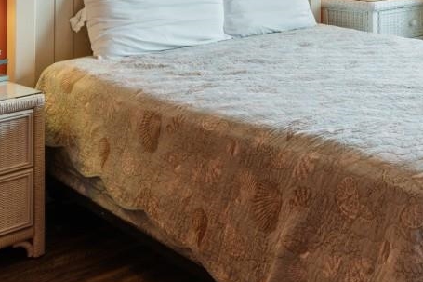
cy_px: -89
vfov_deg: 21.4
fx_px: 669
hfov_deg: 33.6
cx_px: 362
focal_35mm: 57
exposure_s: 1/15
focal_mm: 11
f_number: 4.8
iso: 100
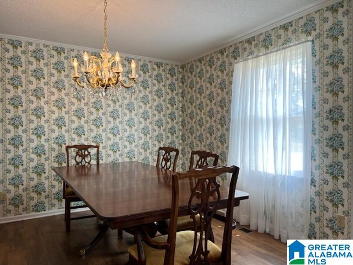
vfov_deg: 53.1
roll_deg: +0.1
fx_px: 265
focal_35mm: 26
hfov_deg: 67.3
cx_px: 176
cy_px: 132
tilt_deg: -0.3
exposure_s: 1/120
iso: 64
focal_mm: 5.7
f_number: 1.5
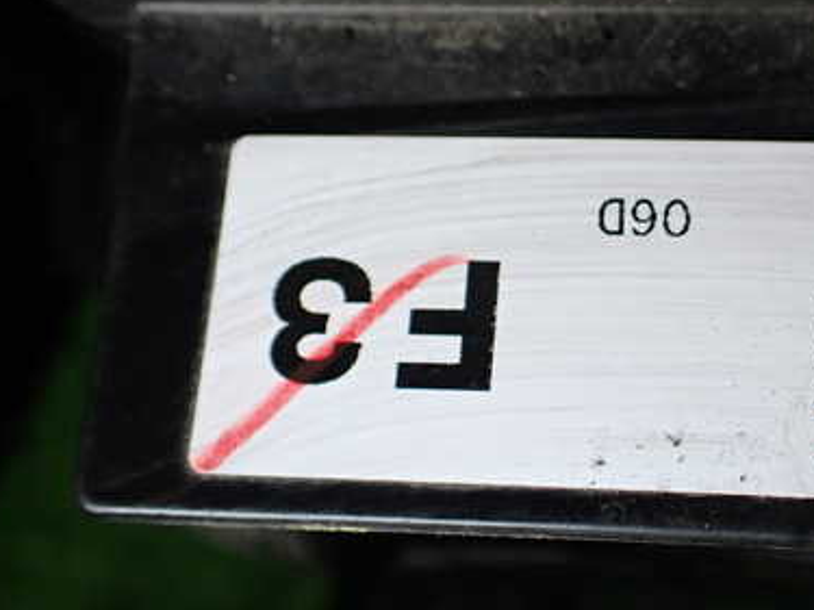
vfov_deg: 30.2
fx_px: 1128
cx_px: 627
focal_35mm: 48
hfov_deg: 38.5
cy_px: 267
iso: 250
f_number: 2.3
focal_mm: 5.4
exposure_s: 1/125
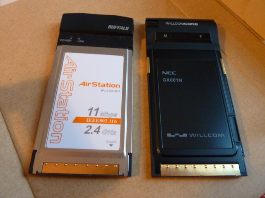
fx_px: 191
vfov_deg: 54.9
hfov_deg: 69.4
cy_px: 99
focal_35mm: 25
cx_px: 132
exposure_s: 1/20
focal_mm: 4.1
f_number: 3.3
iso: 400
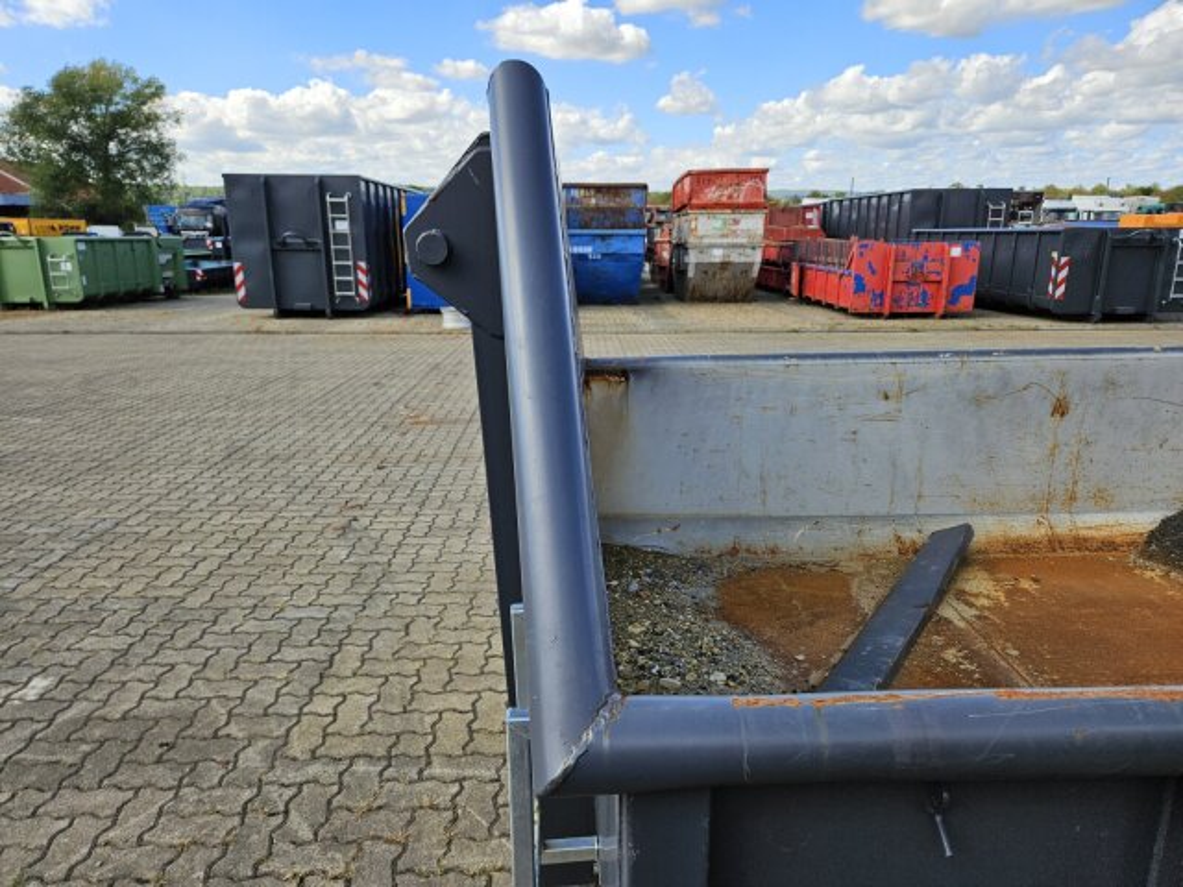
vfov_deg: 58.9
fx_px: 786
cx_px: 592
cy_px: 444
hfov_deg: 73.9
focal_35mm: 23
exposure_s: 1/2000
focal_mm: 5.4
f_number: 1.8
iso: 50
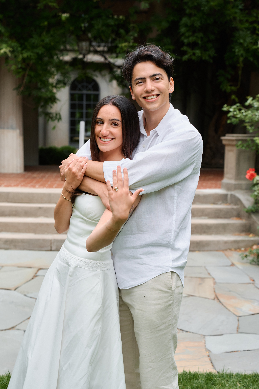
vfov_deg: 40.3
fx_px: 529
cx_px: 130
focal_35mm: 49
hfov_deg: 27.5
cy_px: 194
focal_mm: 49
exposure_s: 1/1000
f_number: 4
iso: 500
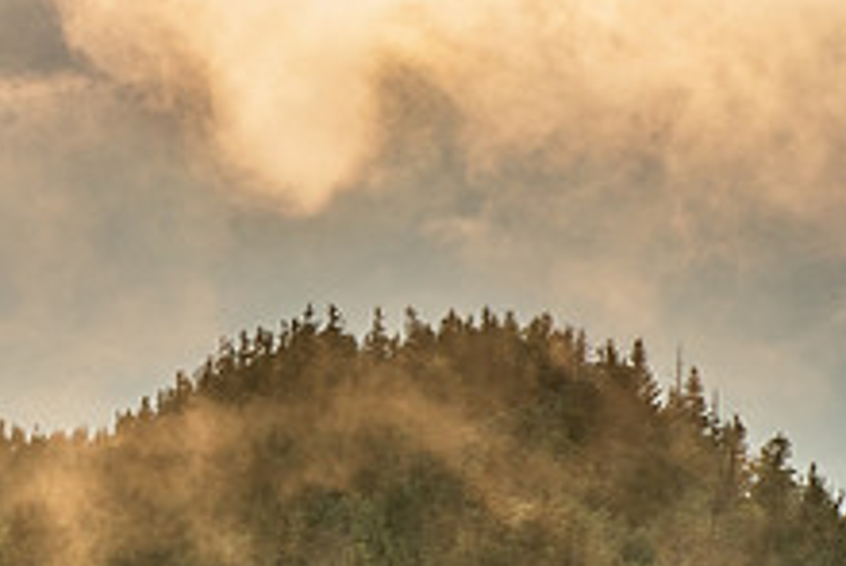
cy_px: 618
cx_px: -146
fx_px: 6514
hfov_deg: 7.4
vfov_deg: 5.0
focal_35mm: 277
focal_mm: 105
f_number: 9
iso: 400
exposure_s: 1/25
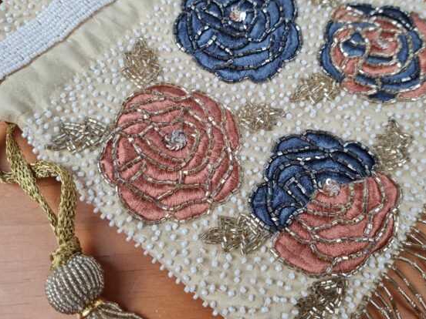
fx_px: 406
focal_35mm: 33
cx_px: 232
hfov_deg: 55.3
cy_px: 127
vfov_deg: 42.7
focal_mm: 5.4
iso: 80
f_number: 1.8
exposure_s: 1/120
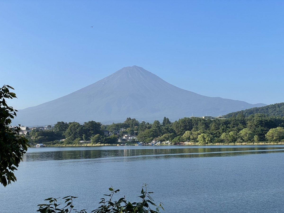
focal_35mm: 52
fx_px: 427
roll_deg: +1.0
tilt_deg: +5.5
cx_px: 142
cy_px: 106
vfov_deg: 28.0
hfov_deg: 36.8
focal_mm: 6
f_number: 2
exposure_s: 1/922
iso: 25
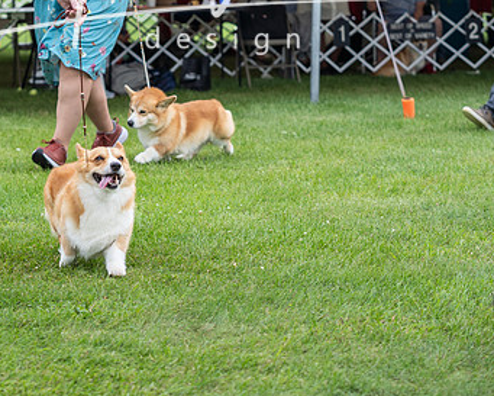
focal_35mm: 130
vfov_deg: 11.8
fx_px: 1901
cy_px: 91
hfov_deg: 14.7
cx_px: 91
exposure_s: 1/640
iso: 160
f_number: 3.5
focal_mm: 70
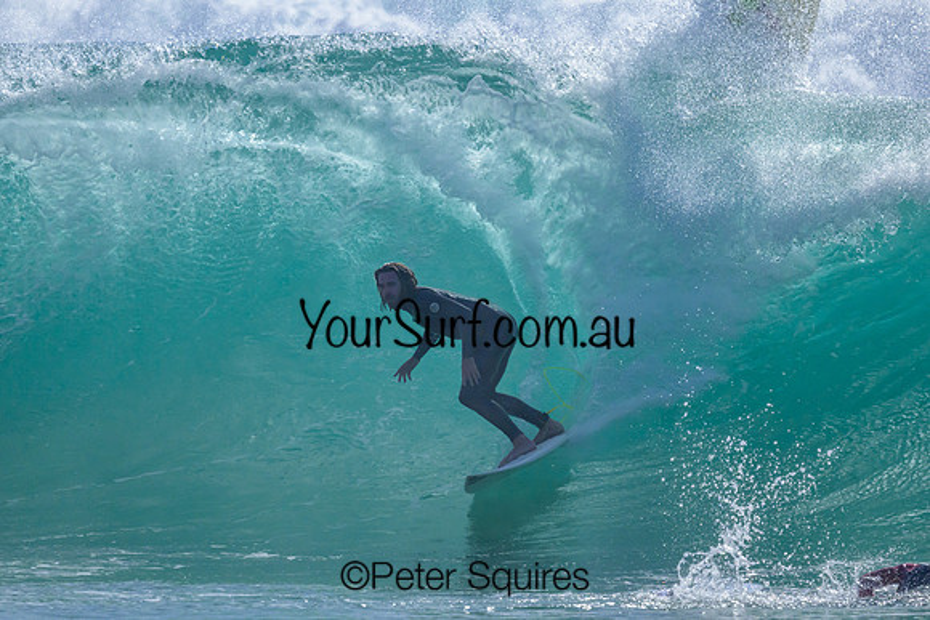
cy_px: 273
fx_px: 23141
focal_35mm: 896
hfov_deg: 2.3
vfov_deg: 1.5
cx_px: 521
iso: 2000
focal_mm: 800
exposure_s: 1/2000
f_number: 6.3
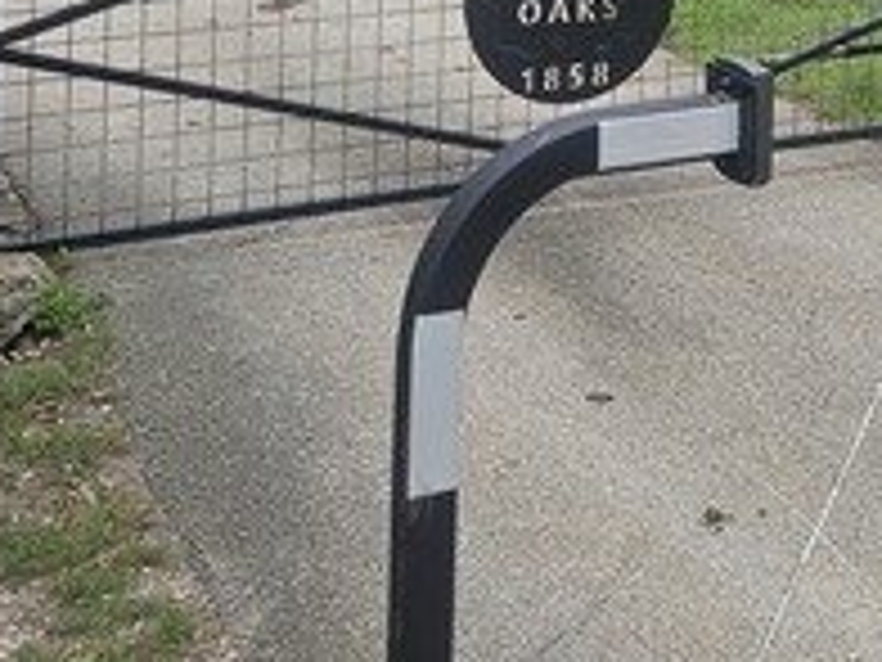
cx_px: 770
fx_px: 1911
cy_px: -311
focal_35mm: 75
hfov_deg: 25.3
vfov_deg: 17.7
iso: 25
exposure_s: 1/2259
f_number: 1.8
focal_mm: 5.4
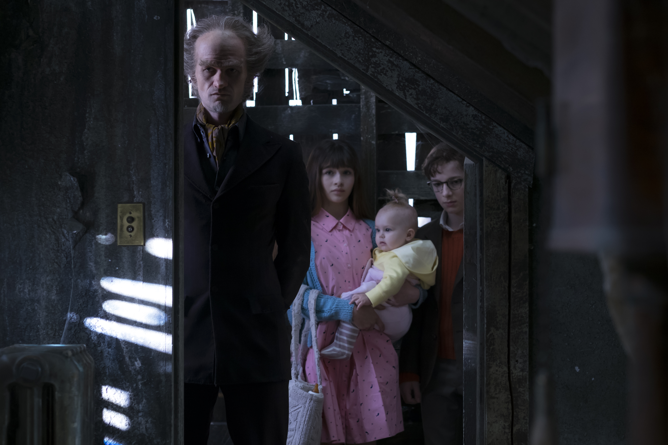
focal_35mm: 84
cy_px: 222
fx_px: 1559
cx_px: 334
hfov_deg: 24.2
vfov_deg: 16.3
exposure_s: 1/125
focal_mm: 56
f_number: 2.8
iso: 1600
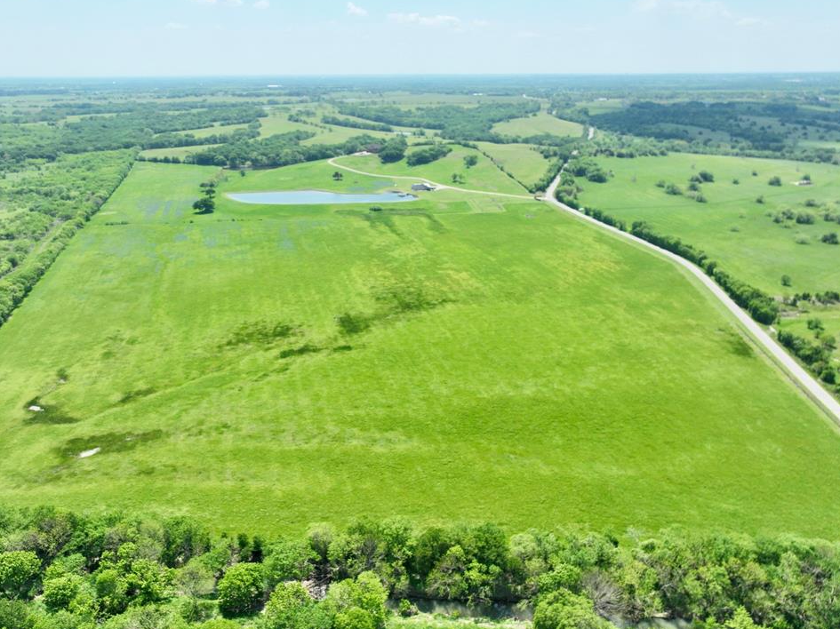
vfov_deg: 53.0
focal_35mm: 26
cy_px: 314
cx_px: 397
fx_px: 631
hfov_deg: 67.3
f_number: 2.8
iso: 260
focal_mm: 12.29
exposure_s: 1/2000
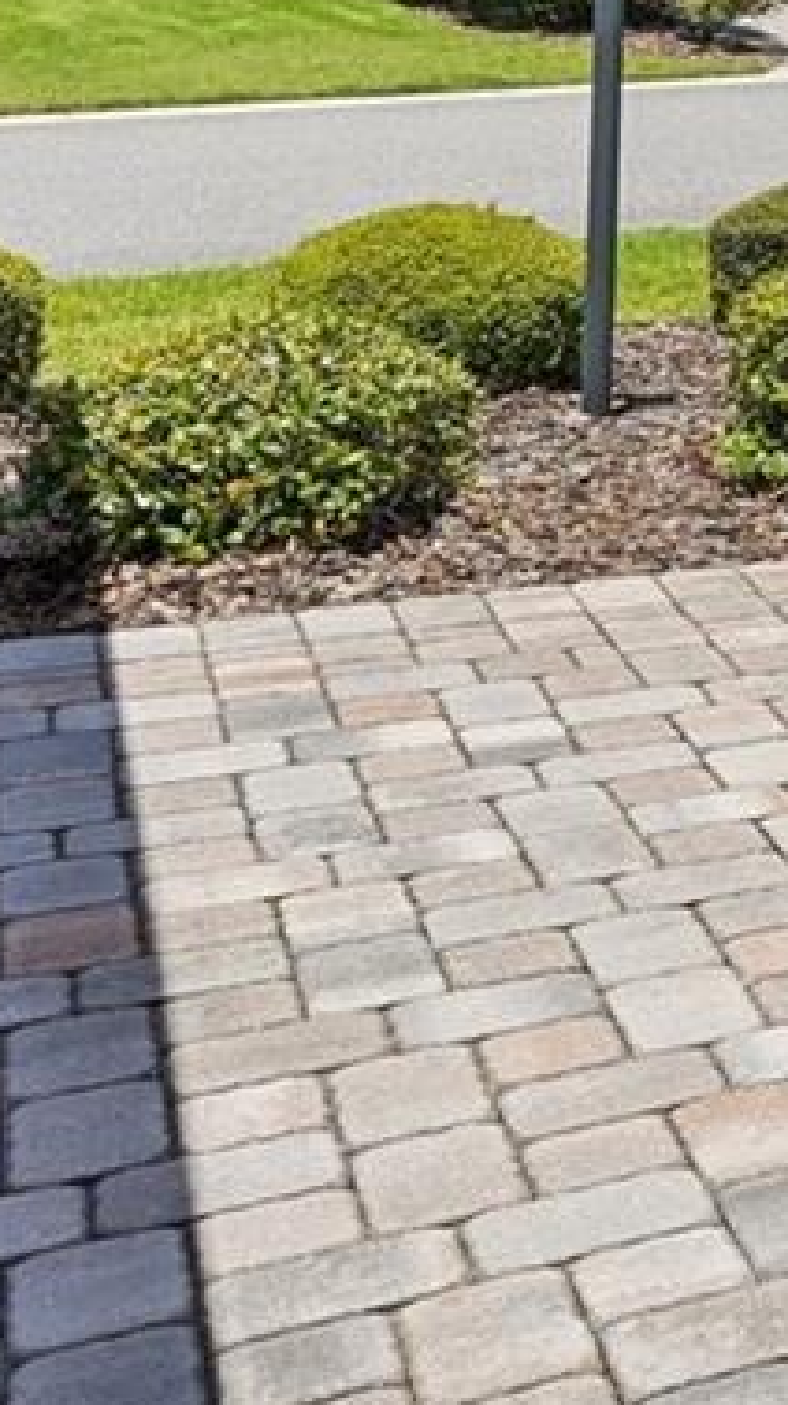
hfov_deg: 13.0
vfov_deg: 26.8
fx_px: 2643
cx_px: 1870
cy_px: -219
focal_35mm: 71
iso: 50
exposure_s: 1/200
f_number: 8
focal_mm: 16
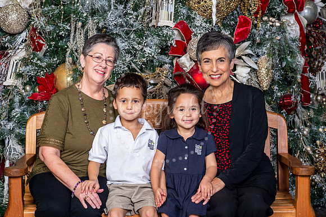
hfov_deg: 23.9
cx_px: 163
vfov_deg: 16.1
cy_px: 108
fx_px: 769
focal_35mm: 85
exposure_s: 1/125
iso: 400
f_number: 8
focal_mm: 85
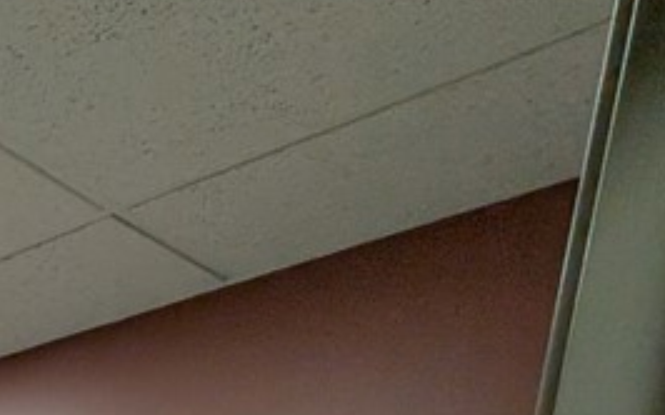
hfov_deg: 23.3
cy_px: 922
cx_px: -485
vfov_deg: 16.0
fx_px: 960
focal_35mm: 53
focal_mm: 1.54
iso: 72
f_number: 2.2
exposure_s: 1/60
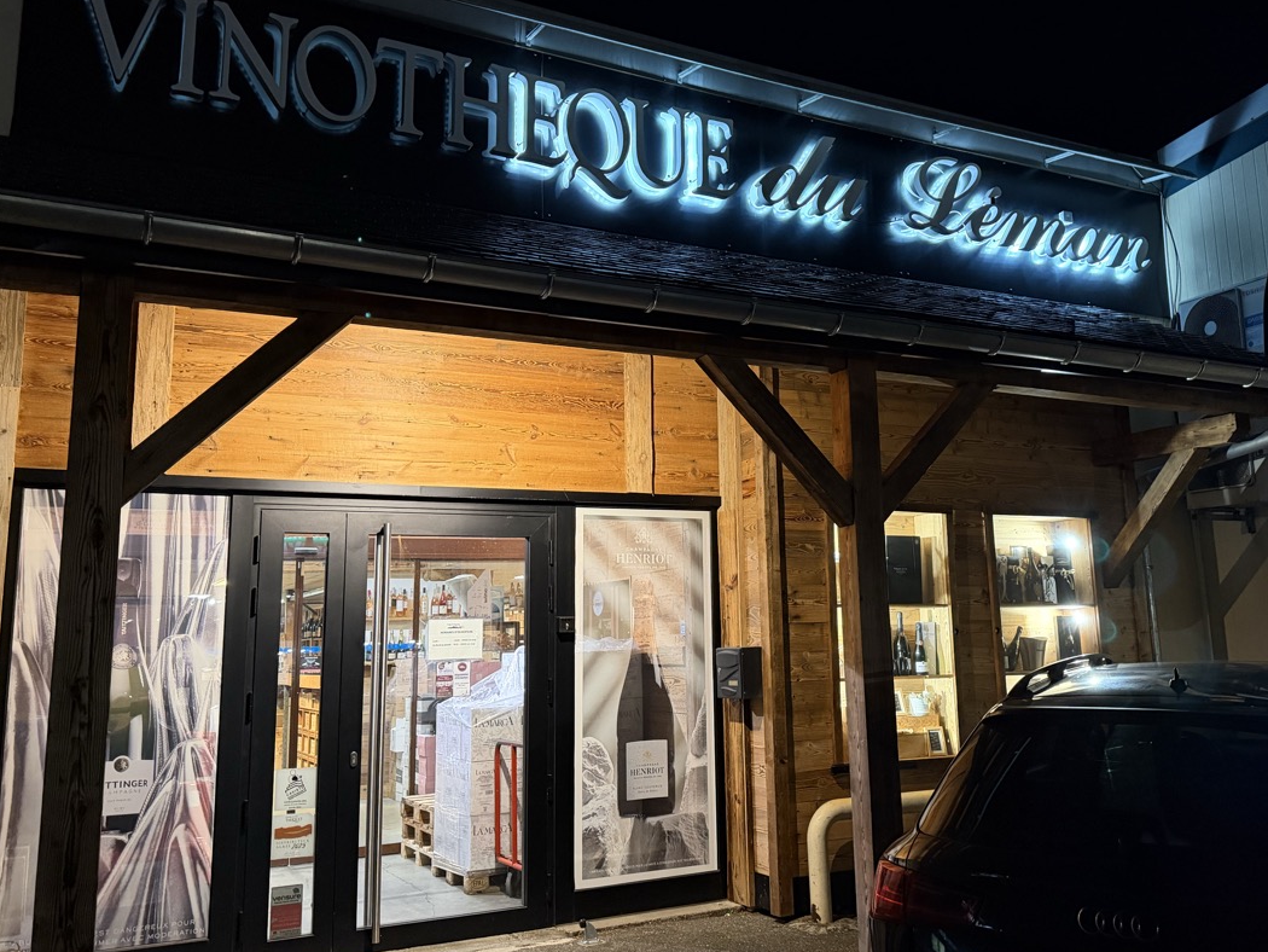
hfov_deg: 56.6
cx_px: 722
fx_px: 1172
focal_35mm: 32
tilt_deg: +10.4
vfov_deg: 44.1
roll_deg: +1.0
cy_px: 437
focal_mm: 6.76
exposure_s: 1/50
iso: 800
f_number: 1.78
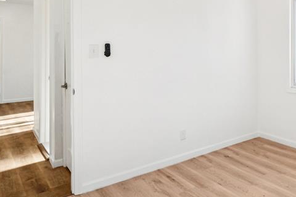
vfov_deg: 40.3
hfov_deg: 54.2
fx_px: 263
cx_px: 242
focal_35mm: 32
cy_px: 57
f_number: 8
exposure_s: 1/60
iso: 100
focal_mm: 10
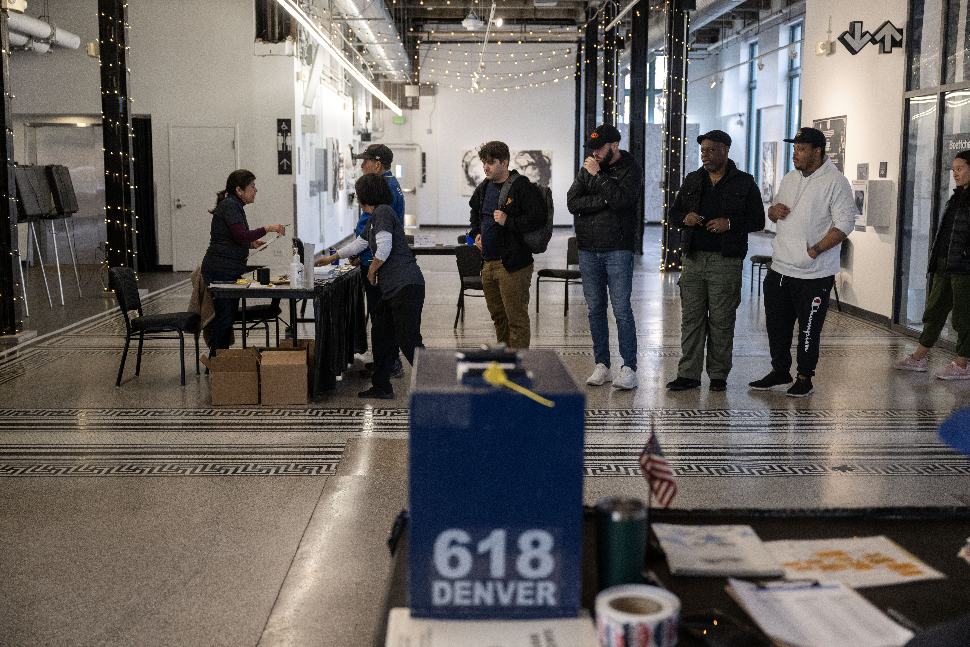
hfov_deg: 48.5
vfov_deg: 33.4
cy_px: 324
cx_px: 485
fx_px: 1078
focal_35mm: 40
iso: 1600
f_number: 2.8
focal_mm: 40
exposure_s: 1/250
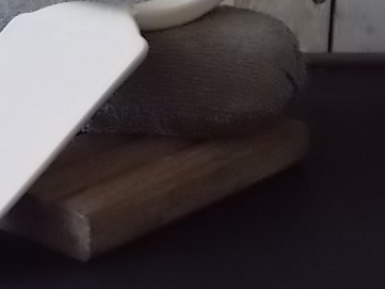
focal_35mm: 117
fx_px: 1302
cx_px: 77
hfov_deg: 16.7
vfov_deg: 12.7
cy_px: 105
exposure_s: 1/80
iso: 800
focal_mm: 11.8
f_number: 5.3
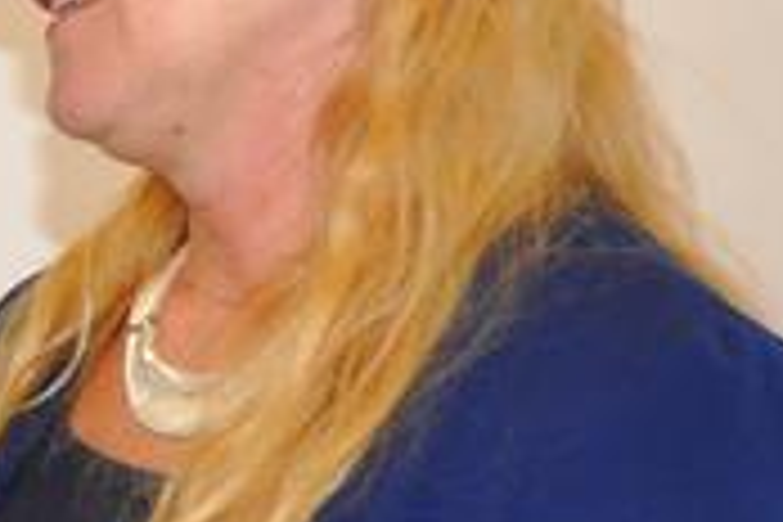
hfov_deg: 11.1
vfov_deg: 7.7
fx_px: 3828
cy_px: 619
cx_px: -526
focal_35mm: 176
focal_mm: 24
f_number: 4
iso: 800
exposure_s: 1/60
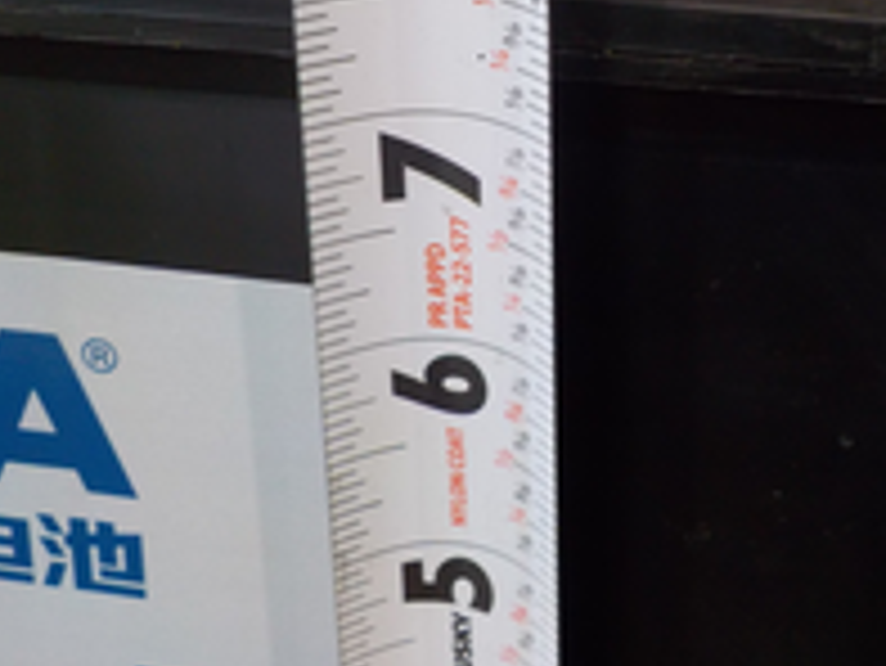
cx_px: 517
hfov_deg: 31.6
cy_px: 50
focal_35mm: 61
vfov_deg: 23.3
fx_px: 1562
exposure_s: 1/30
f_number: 3.3
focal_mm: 4.1
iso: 220
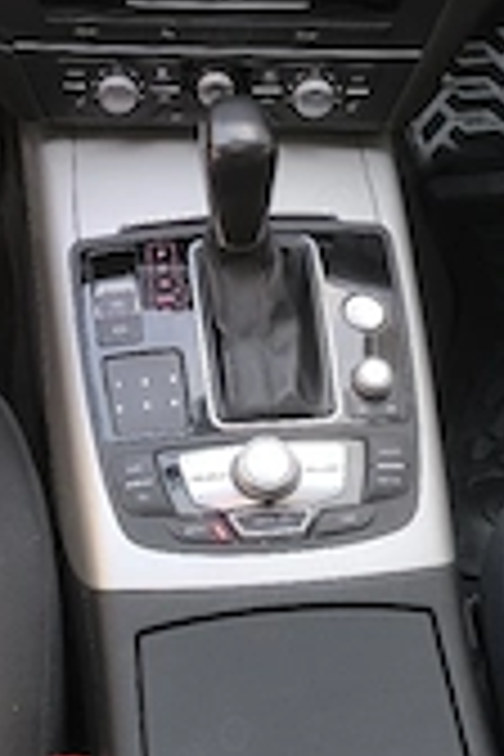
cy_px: 171
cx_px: 198
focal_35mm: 57
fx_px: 1197
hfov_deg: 23.7
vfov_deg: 34.2
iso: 500
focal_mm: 6.14
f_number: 1.65
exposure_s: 1/50.3
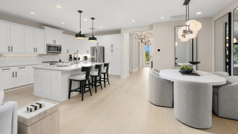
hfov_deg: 103.0
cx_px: 120
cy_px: 55
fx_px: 95
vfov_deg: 70.0
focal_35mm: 15
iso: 500
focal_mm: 14
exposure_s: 1/160
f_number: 9
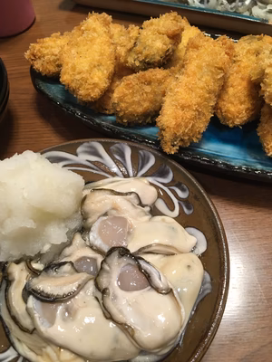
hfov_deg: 48.2
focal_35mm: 29
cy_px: 181
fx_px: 304
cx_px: 136
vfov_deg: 61.7
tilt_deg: -57.3
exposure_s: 1/30
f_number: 2.2
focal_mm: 4.15
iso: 100
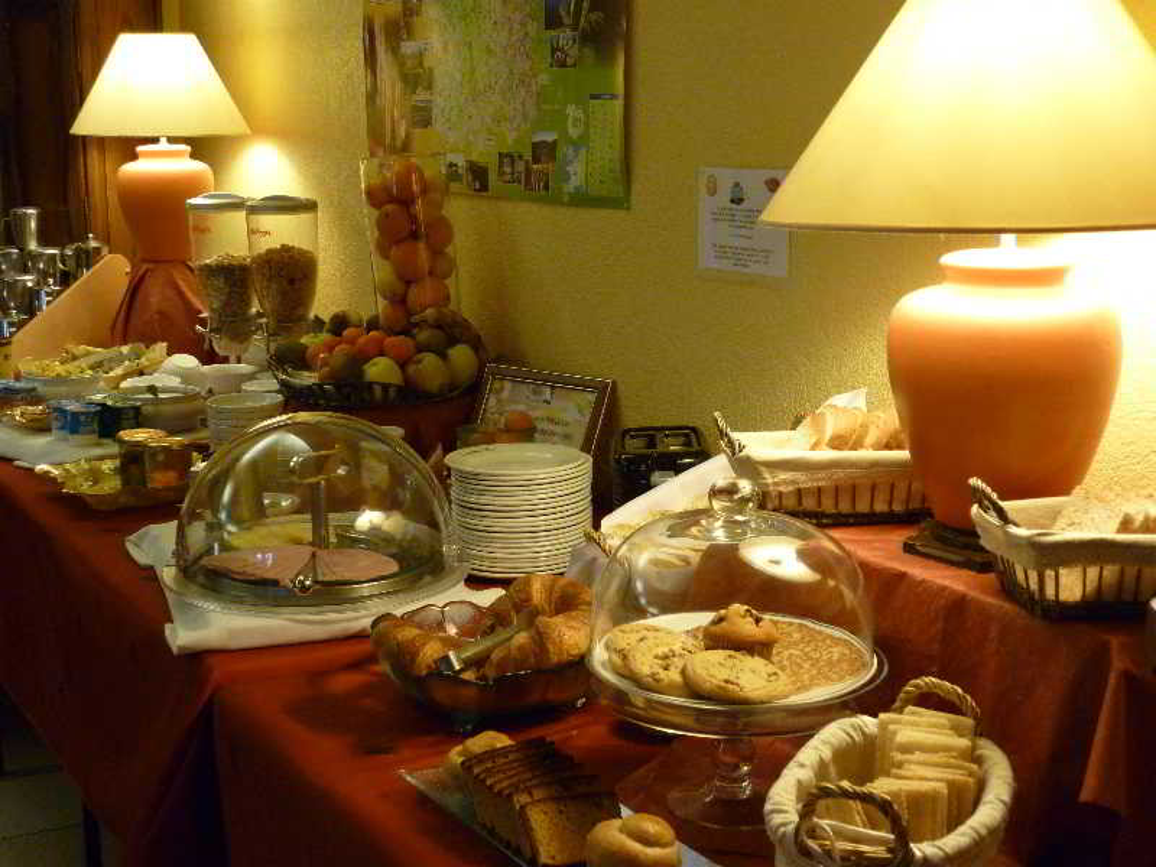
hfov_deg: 36.8
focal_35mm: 52
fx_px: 1737
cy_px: 434
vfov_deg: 28.0
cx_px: 578
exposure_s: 1/25
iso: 400
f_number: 3.4
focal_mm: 9.2
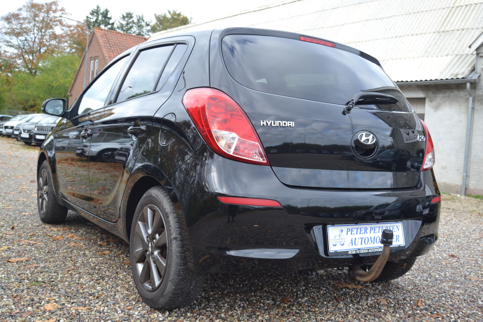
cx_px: 242
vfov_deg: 36.9
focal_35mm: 36
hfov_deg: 53.1
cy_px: 161
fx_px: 483
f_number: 5.6
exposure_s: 1/125
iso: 200
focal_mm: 24
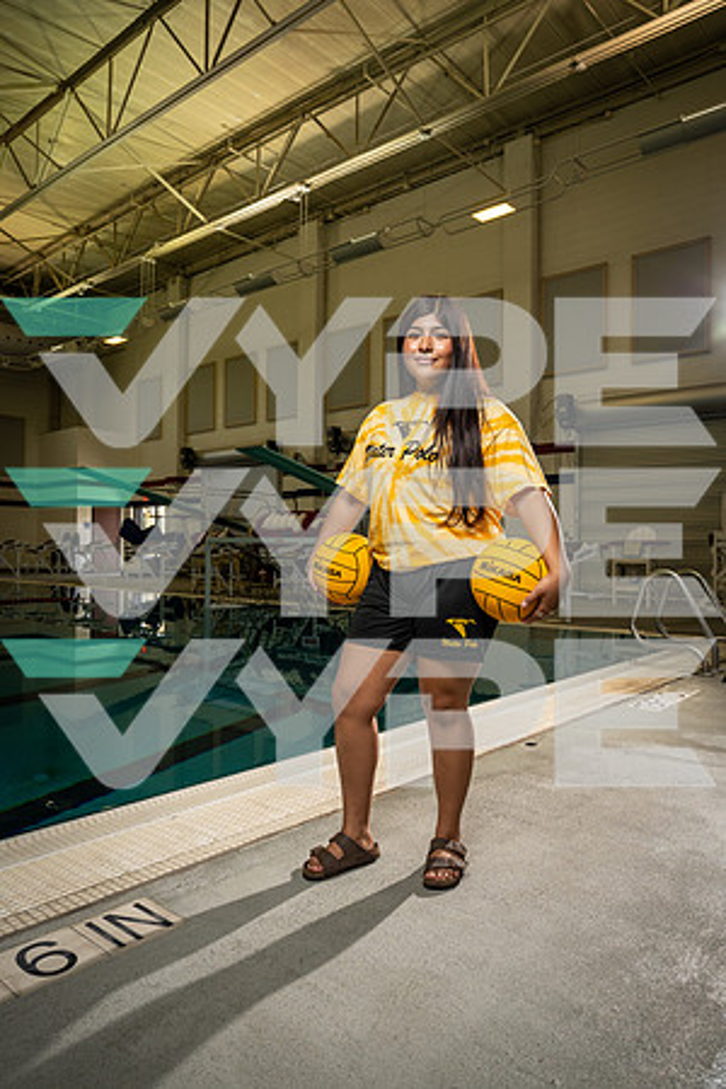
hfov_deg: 51.3
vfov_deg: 71.5
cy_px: 544
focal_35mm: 25
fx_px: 756
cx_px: 363
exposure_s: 1/250
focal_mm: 25
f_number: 5.6
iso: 640
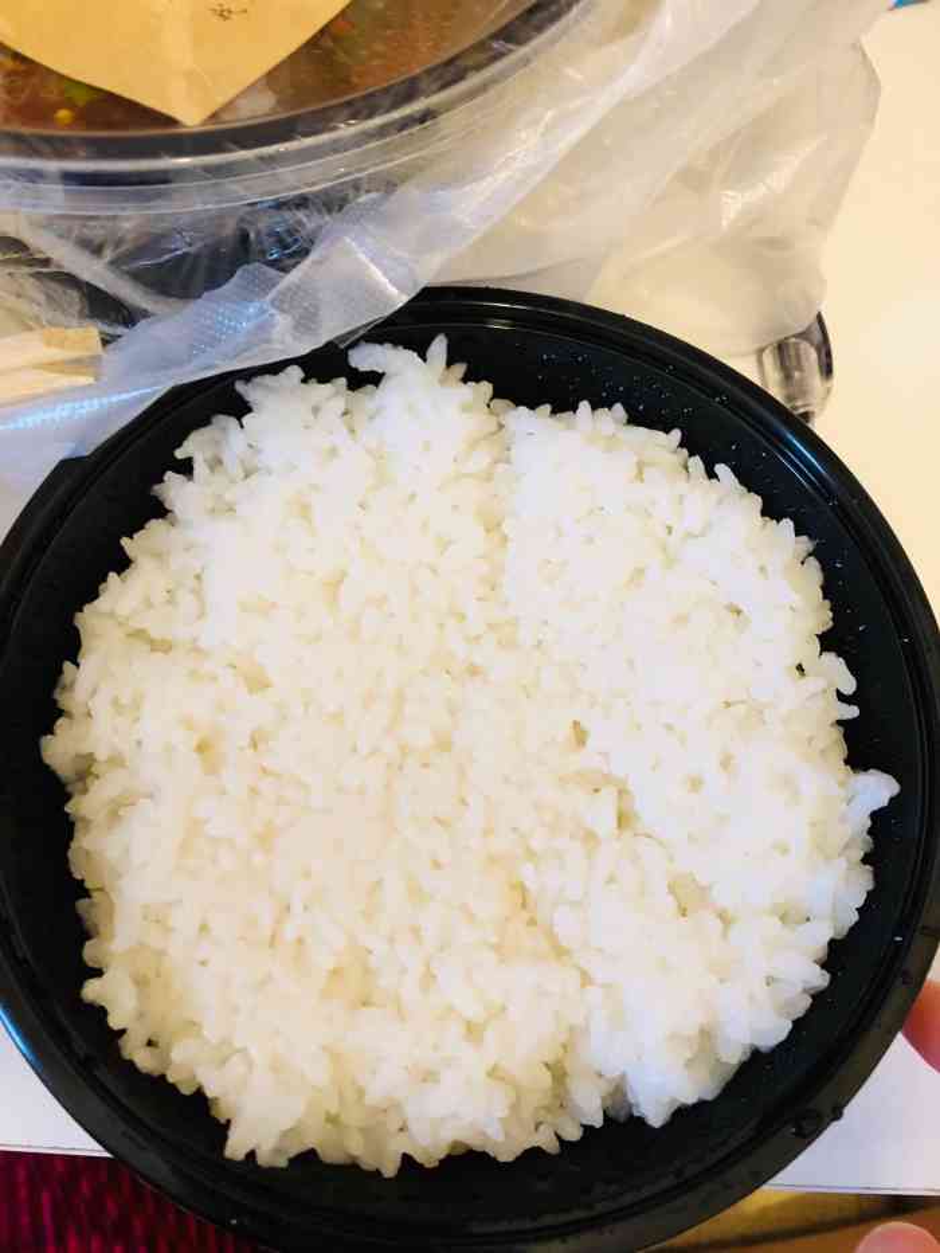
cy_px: 626
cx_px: 470
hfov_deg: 49.8
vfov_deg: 63.4
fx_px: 1014
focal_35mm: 28
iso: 50
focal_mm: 4
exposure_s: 1/15
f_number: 1.8
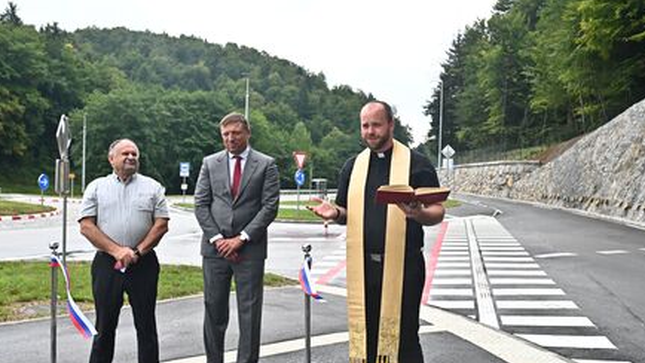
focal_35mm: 38
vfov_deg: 31.2
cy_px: 195
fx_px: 650
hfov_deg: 52.8
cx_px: 324
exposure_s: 1/4000
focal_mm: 35
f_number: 6.3
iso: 1600
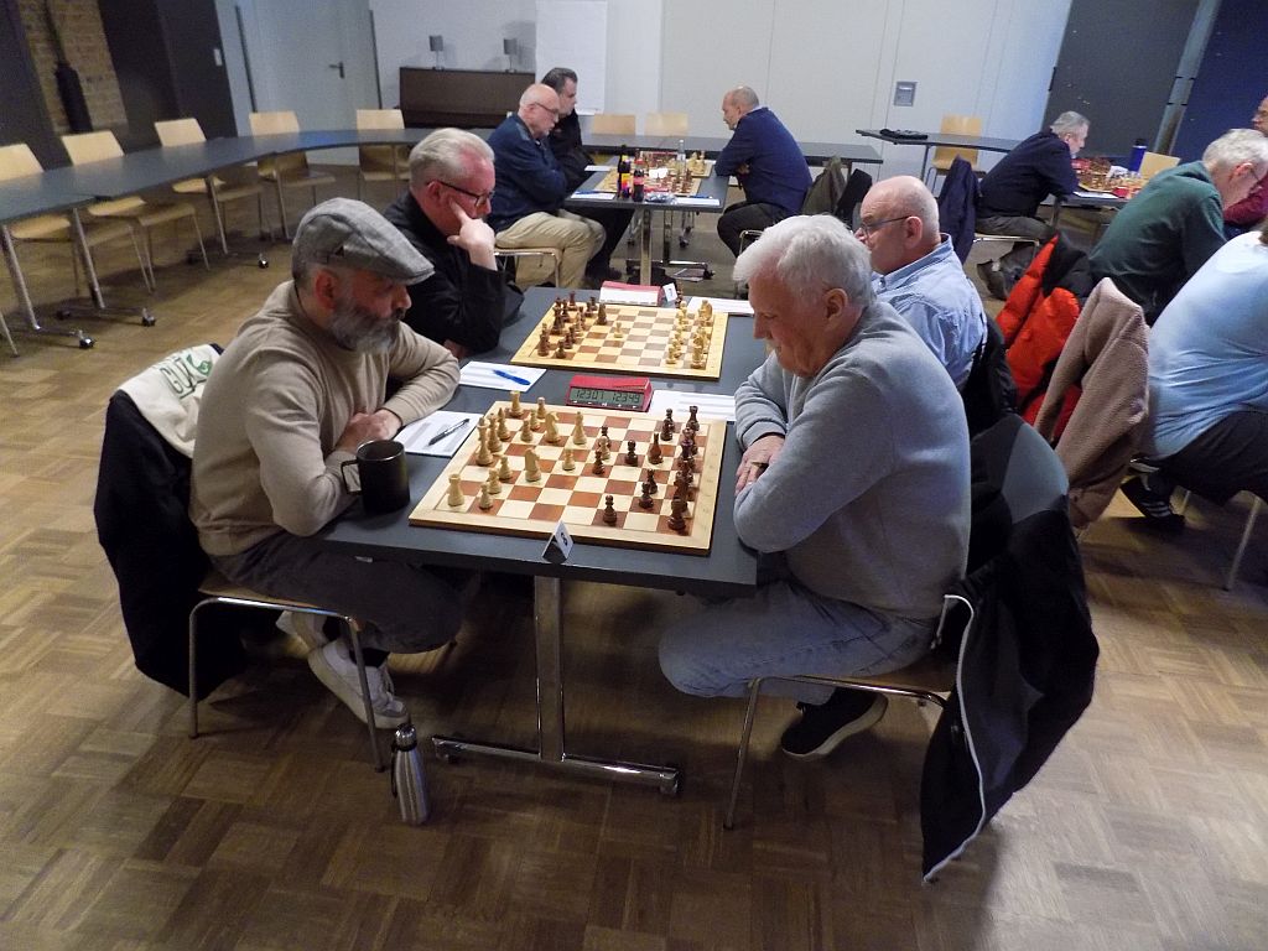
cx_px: 634
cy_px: 476
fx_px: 843
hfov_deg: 73.9
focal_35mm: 23
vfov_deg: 58.9
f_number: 3.1
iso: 400
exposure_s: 1/15
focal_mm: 4
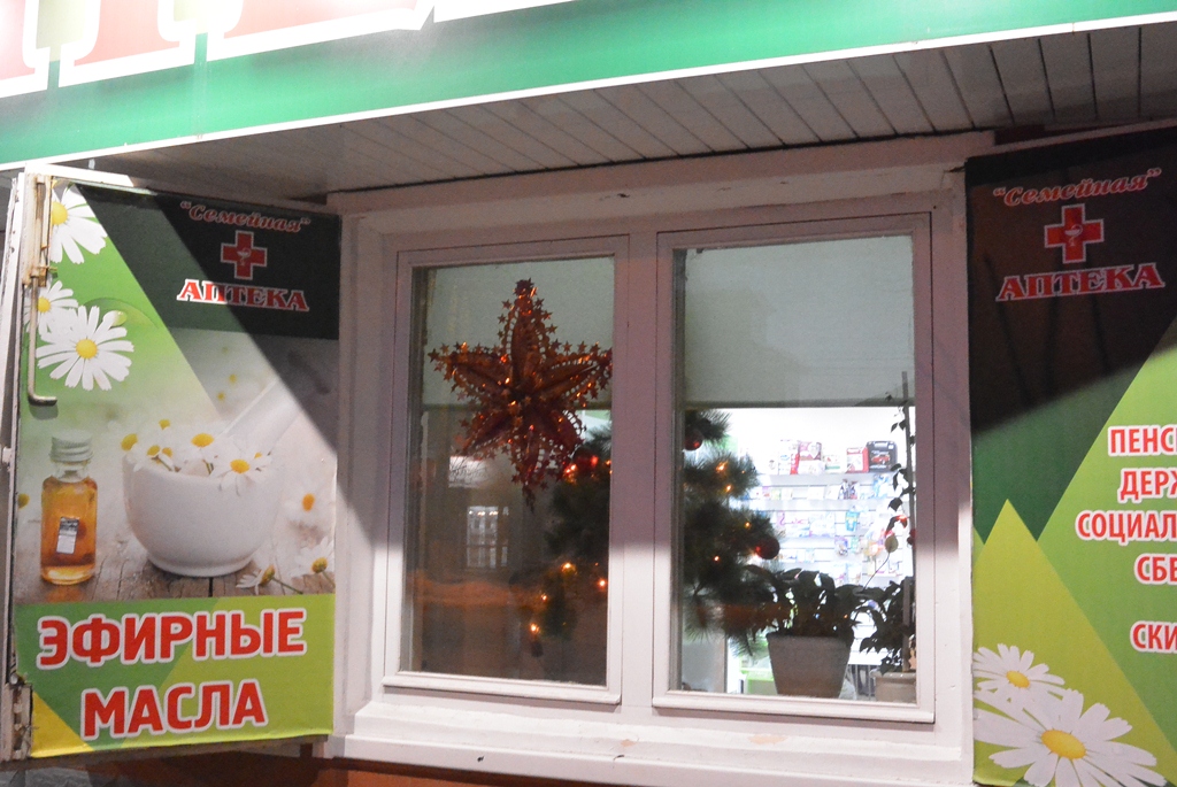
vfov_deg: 33.5
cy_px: 394
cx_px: 588
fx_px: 1309
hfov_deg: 48.4
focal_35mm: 40
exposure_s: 1/15
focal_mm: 15
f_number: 4.2
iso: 3200
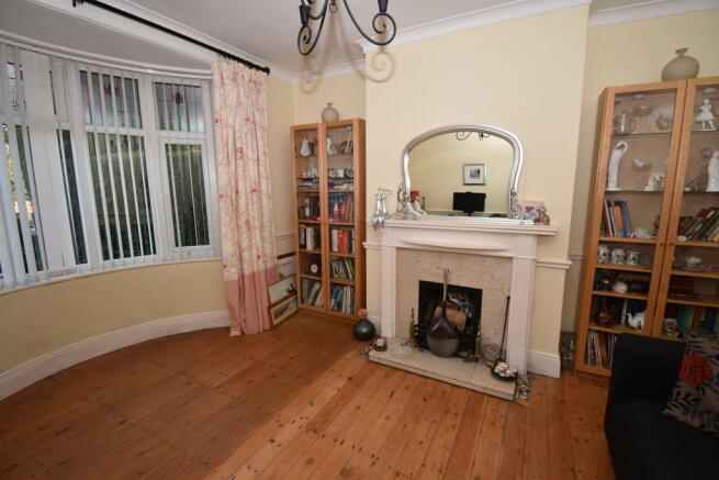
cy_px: 240
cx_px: 360
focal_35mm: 15
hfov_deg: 100.4
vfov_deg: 77.4
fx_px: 300
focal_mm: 10
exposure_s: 1/60
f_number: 4.5
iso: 100
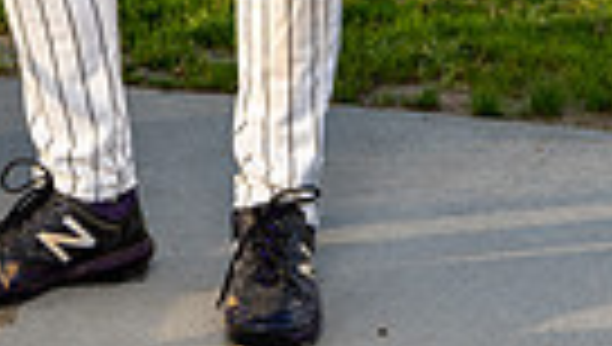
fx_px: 2471
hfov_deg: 14.0
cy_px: -598
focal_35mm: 152
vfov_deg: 7.3
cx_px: 104
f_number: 6.3
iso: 250
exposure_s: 1/250
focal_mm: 44
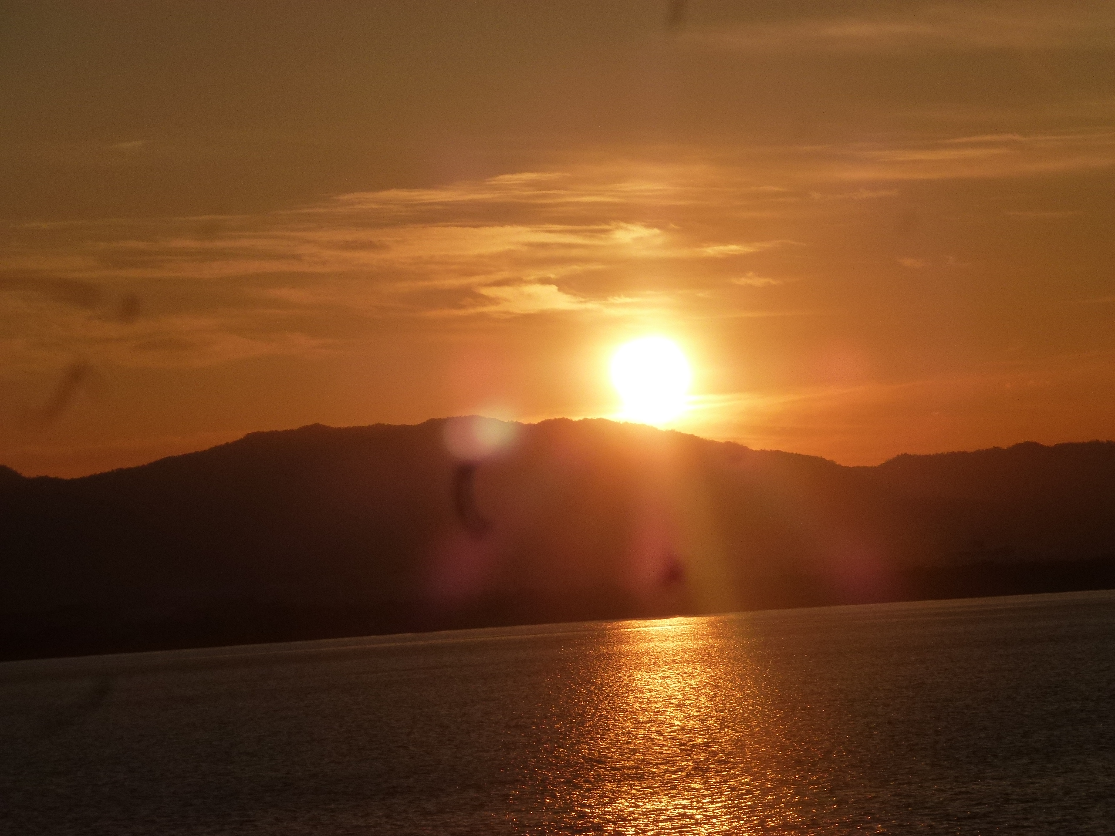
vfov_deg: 9.6
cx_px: 558
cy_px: 418
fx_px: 4993
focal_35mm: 155
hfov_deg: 12.7
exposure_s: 1/2500
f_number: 6.3
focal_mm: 27.7
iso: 160
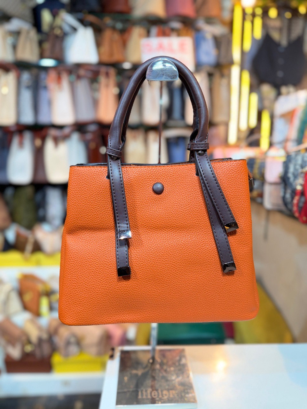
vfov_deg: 71.6
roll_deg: -0.1
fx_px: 284
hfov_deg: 56.8
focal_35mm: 24
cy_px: 204
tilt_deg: -12.5
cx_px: 154
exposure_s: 1/100
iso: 160
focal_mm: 6.76
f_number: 1.78
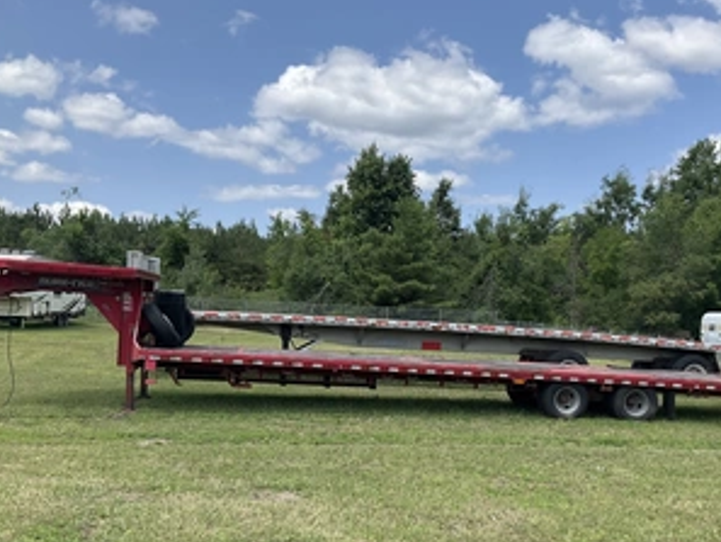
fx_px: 813
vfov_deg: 36.7
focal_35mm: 39
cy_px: 335
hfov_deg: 47.7
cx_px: 413
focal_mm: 3
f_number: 1.8
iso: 25
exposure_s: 1/1626
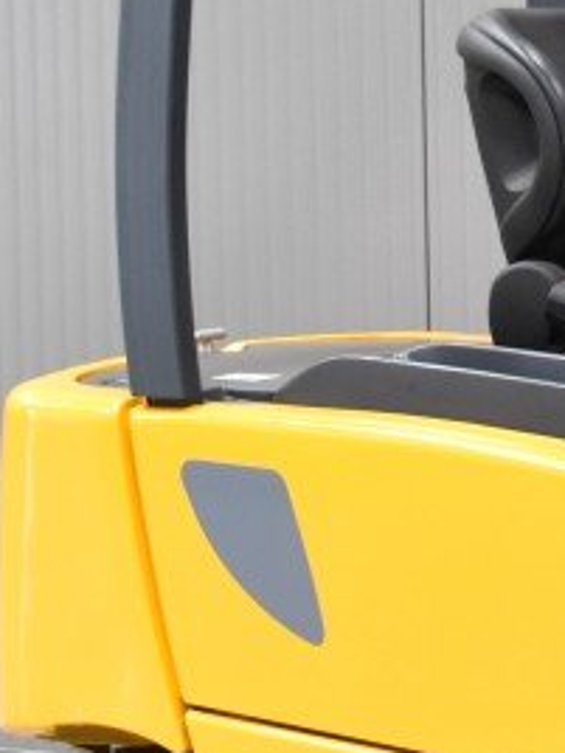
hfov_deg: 8.5
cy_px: 256
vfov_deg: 11.8
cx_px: 984
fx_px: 3656
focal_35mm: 168
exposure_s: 1/50
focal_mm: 26
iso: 1600
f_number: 4
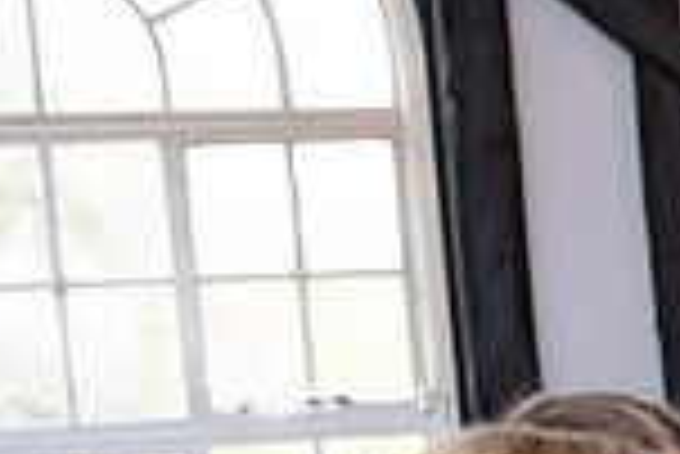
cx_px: 1085
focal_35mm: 134
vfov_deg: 9.8
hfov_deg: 14.1
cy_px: 778
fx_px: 2533
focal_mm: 35
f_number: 2.5
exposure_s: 1/100
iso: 160
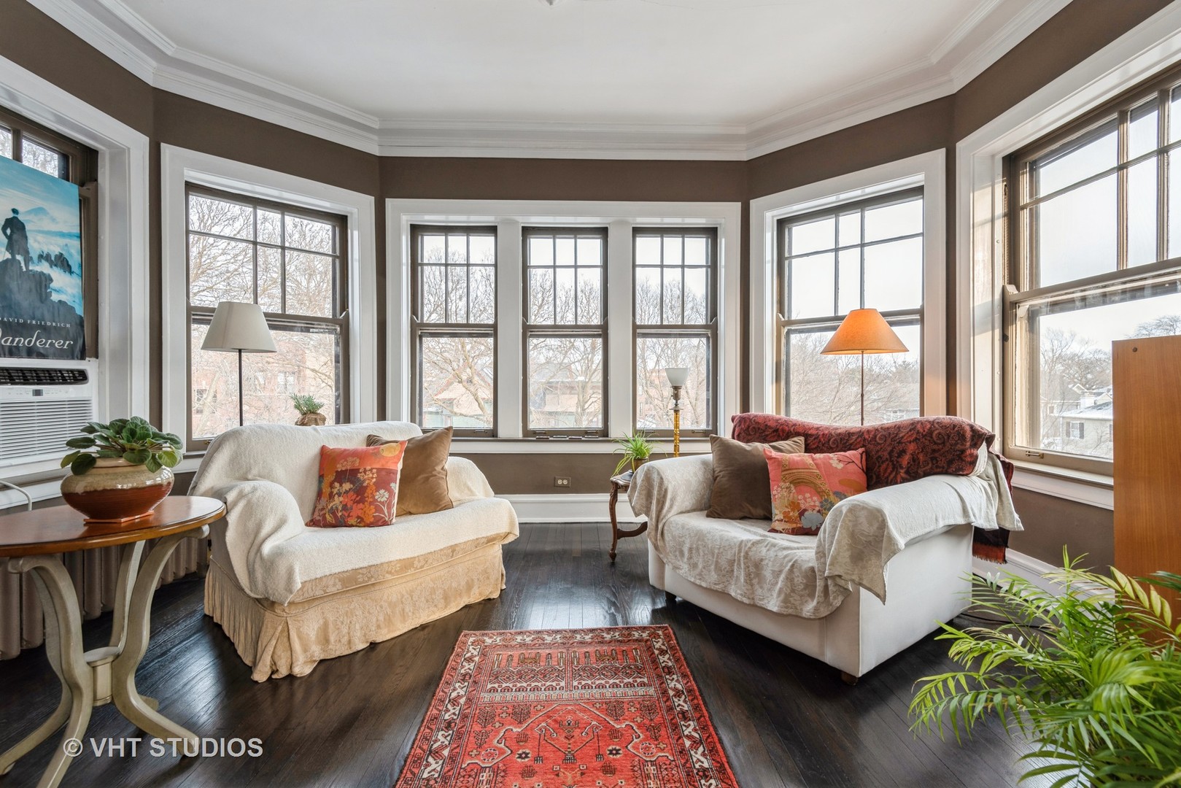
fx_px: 525
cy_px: 394
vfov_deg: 73.8
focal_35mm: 16
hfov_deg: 96.7
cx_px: 590
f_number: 9
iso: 200
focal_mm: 16
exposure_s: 1/10
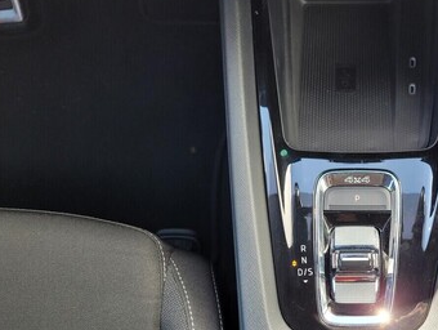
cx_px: 343
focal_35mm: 42
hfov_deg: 42.9
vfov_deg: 33.7
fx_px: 532
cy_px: 248
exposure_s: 1/100
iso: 50
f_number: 1.8
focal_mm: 5.4
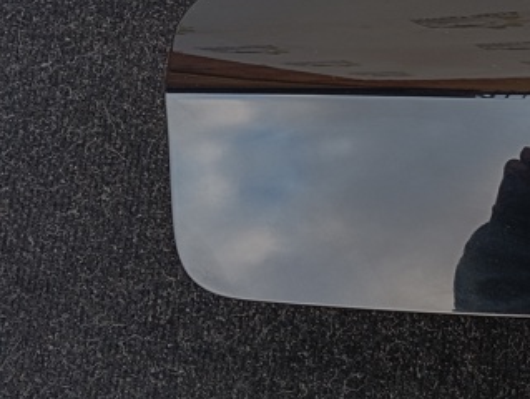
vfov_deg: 26.0
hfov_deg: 33.4
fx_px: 858
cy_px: 140
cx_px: 421
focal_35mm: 56
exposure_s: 1/50
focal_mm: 4.22
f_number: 1.8
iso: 196
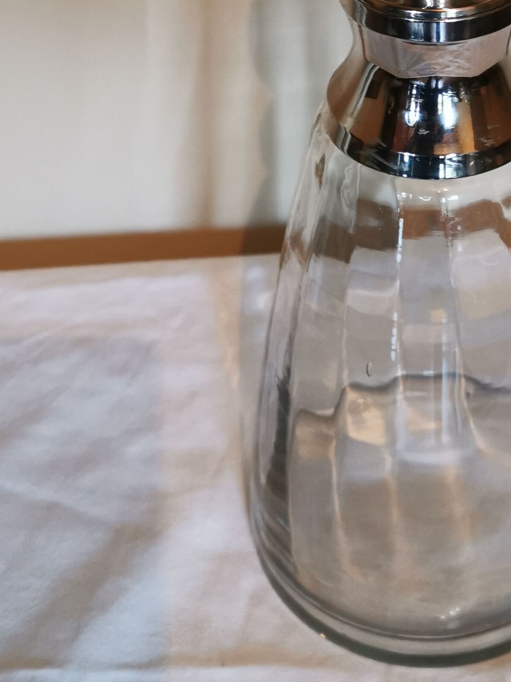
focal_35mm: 62
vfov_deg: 30.6
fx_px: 1221
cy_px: 156
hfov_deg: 23.3
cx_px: 404
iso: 250
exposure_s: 1/50
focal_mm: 5.56
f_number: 1.6
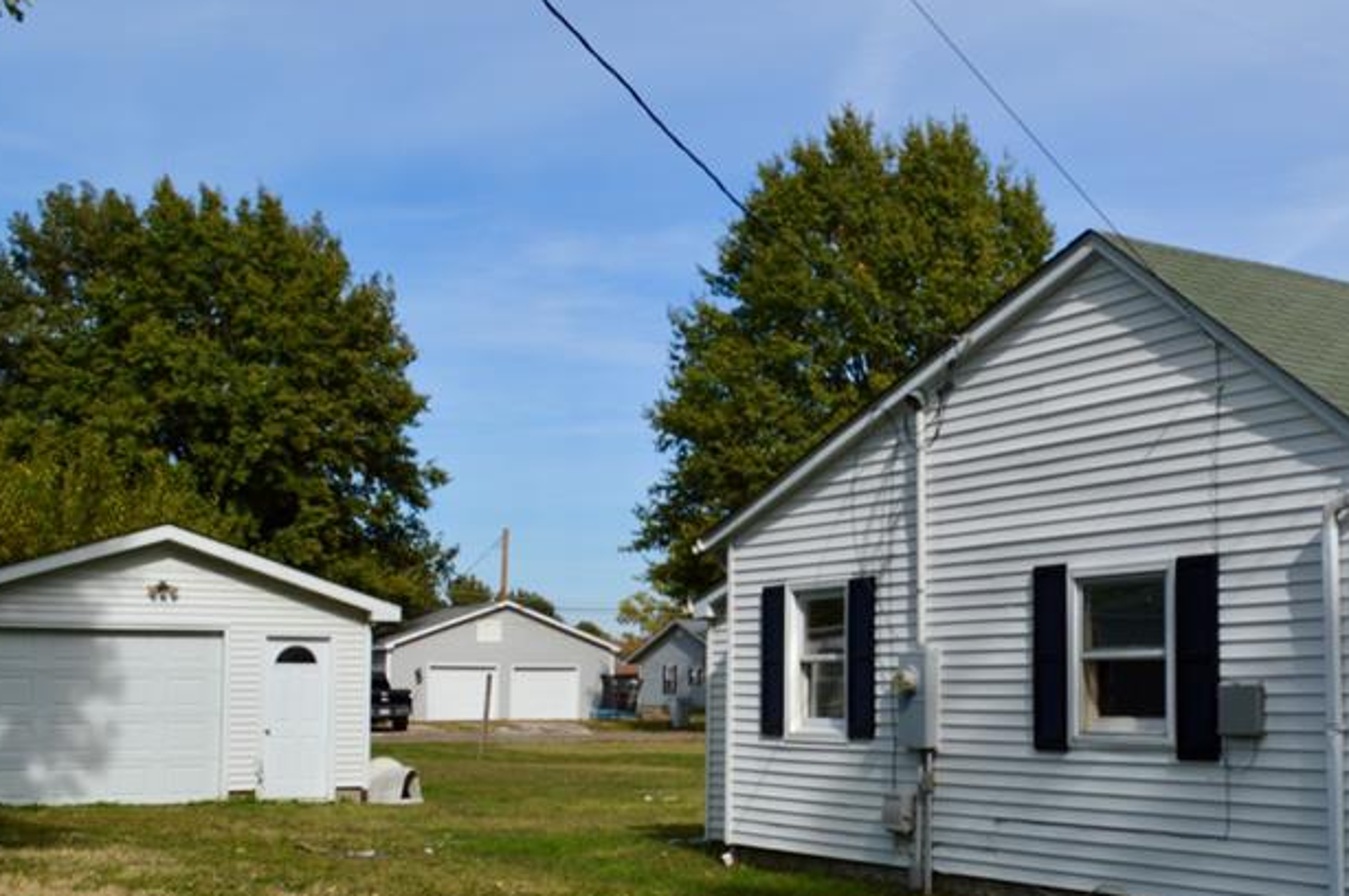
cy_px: 551
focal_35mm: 50
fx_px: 1872
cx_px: 986
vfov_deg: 26.9
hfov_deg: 38.8
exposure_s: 1/320
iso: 100
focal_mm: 20
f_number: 9
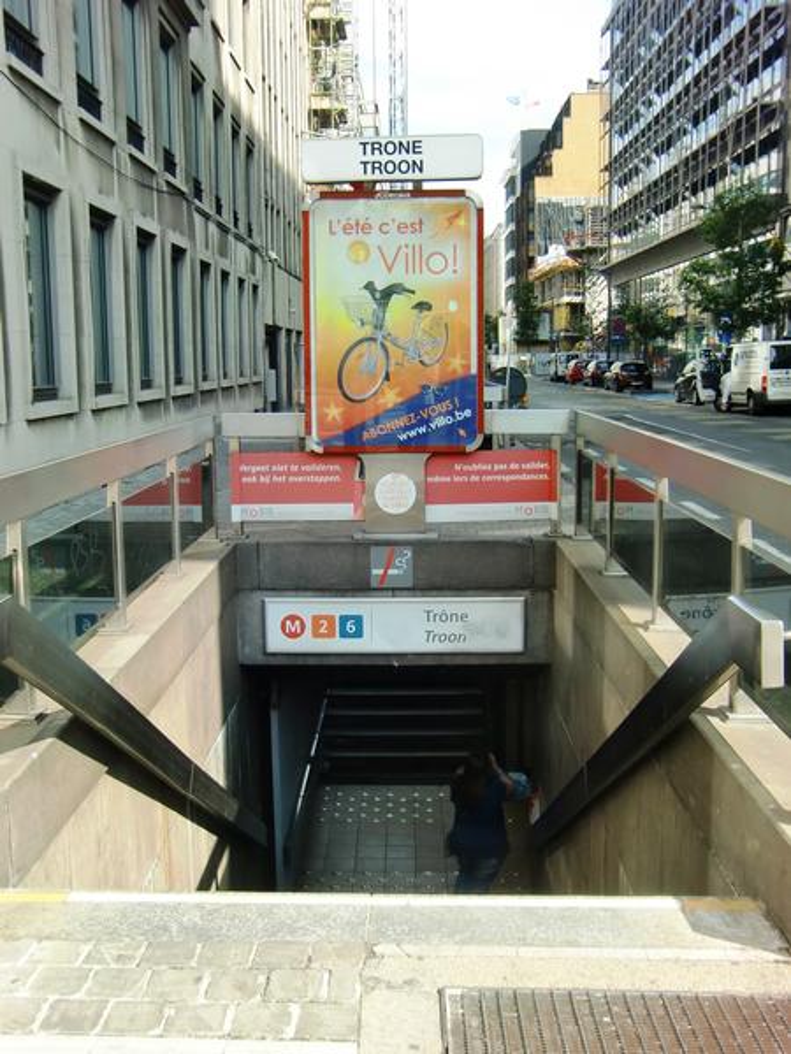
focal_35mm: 34
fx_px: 1036
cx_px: 396
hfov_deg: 41.8
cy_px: 527
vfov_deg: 54.0
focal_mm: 6.1
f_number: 3.6
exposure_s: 1/320
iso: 64
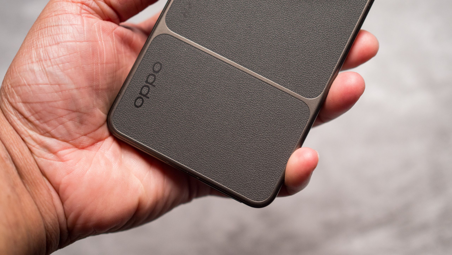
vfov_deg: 22.1
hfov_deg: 38.2
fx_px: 653
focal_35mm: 54
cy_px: 128
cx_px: 226
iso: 640
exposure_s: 1/60
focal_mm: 25
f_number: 1.8
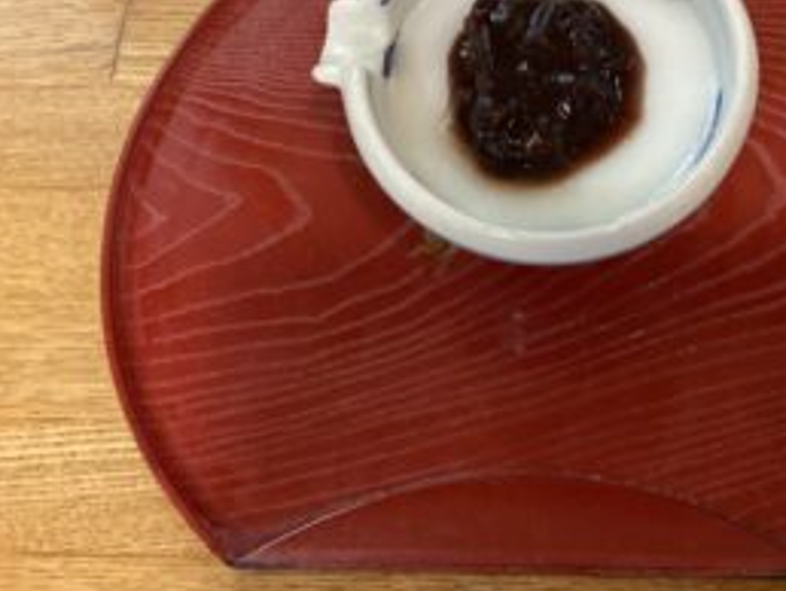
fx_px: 1023
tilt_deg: -67.3
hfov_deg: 41.4
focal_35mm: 45
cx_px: 538
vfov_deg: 31.9
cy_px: 181
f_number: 2.4
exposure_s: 1/40
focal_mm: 3.3
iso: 400
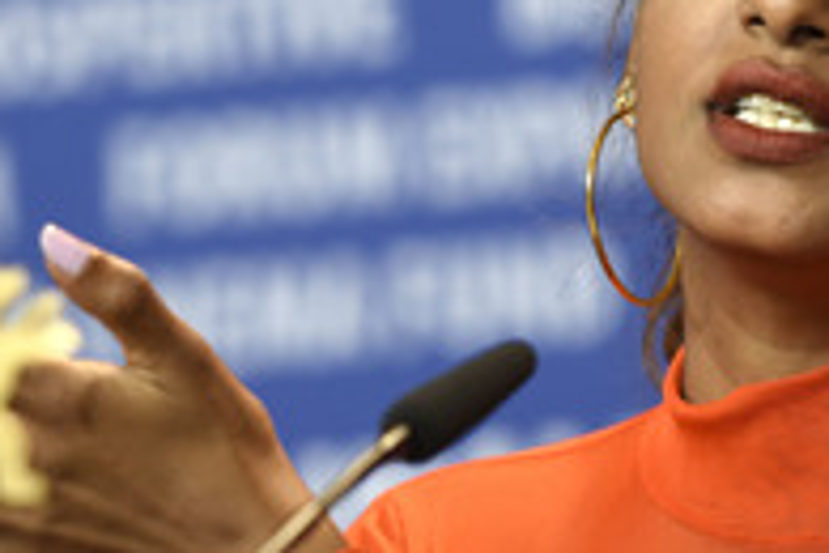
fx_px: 13562
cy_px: 221
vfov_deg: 2.3
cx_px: 546
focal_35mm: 589
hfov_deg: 3.5
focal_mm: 170
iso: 640
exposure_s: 1/320
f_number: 3.2
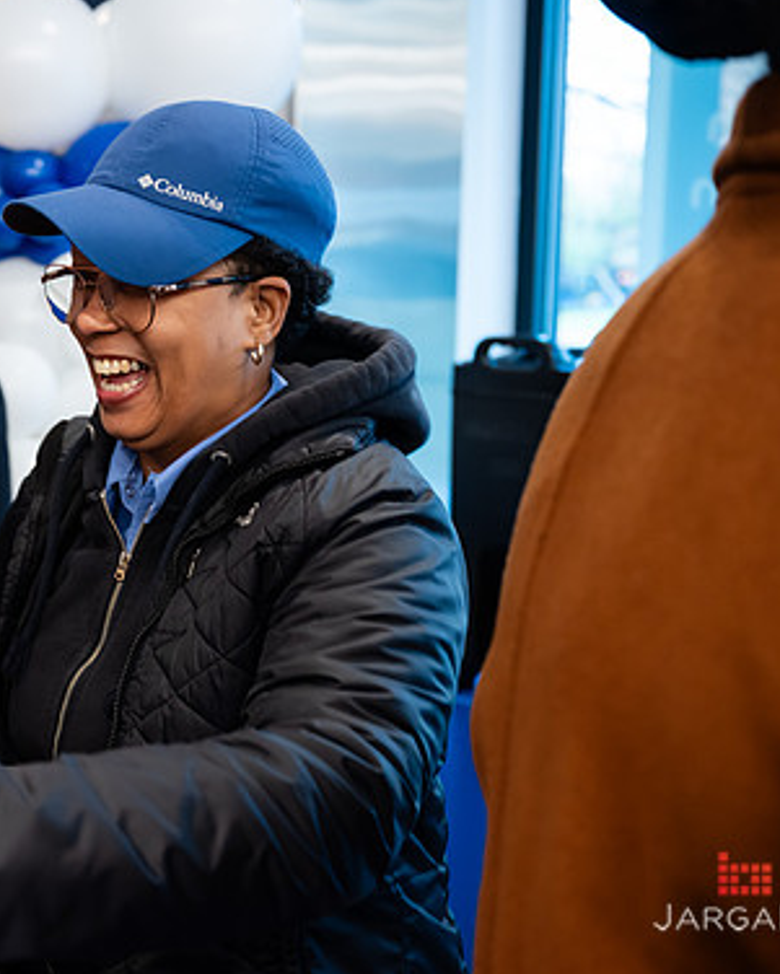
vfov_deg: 34.1
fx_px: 1586
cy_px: 486
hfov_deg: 27.1
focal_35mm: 55
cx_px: 150
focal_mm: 37
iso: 800
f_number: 3.2
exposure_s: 1/200
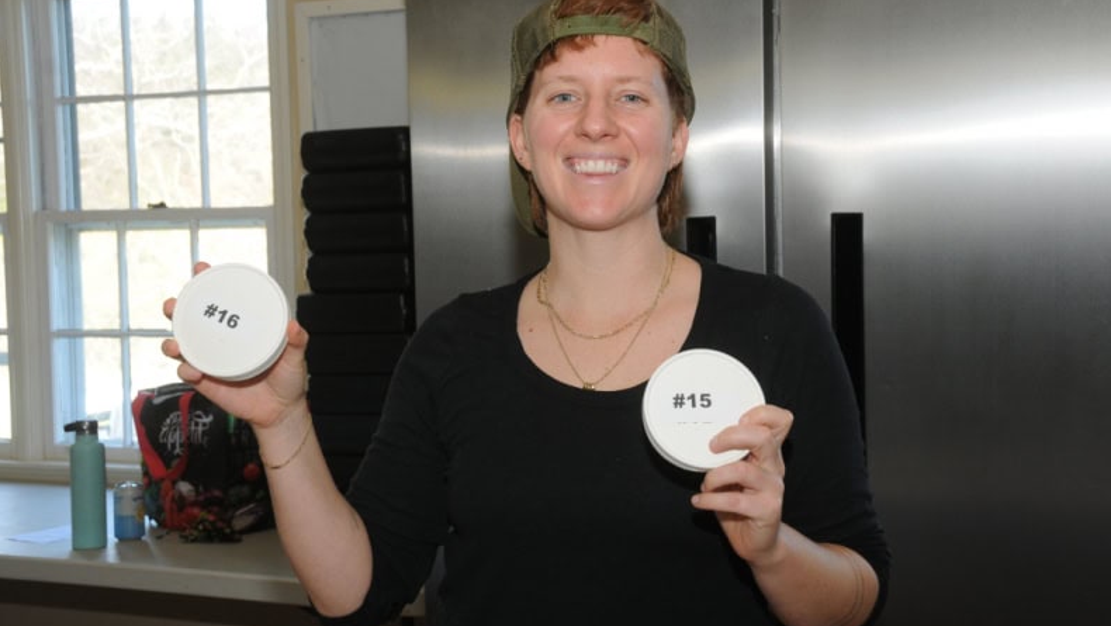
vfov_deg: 22.2
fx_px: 1591
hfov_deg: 38.5
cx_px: 560
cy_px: 323
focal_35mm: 54
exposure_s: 1/60
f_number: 8
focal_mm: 34
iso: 500
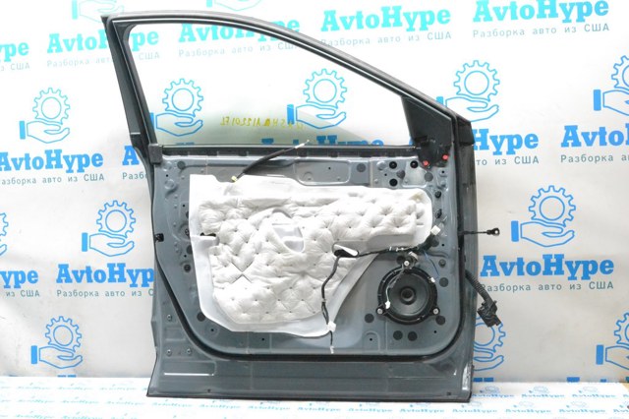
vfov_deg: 36.8
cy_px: 210
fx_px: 629
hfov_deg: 53.2
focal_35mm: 36
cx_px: 314
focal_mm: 24
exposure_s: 1/50
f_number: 13
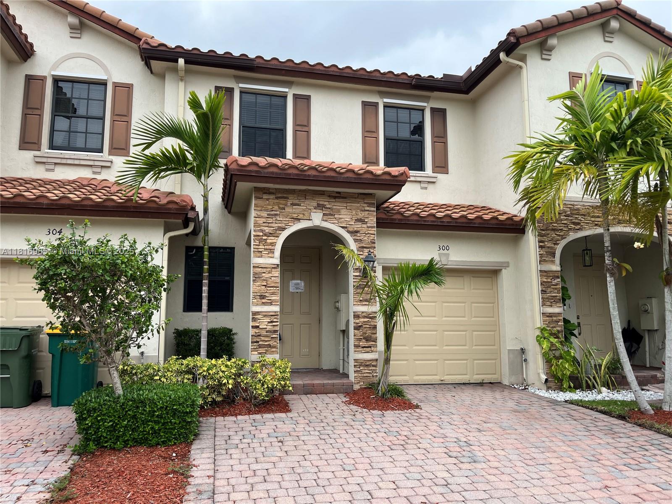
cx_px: 336
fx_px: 505
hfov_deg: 67.3
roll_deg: +0.3
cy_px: 252
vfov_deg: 53.1
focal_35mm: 26
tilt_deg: +7.3
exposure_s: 1/1923
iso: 50
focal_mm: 5.1
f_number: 1.6
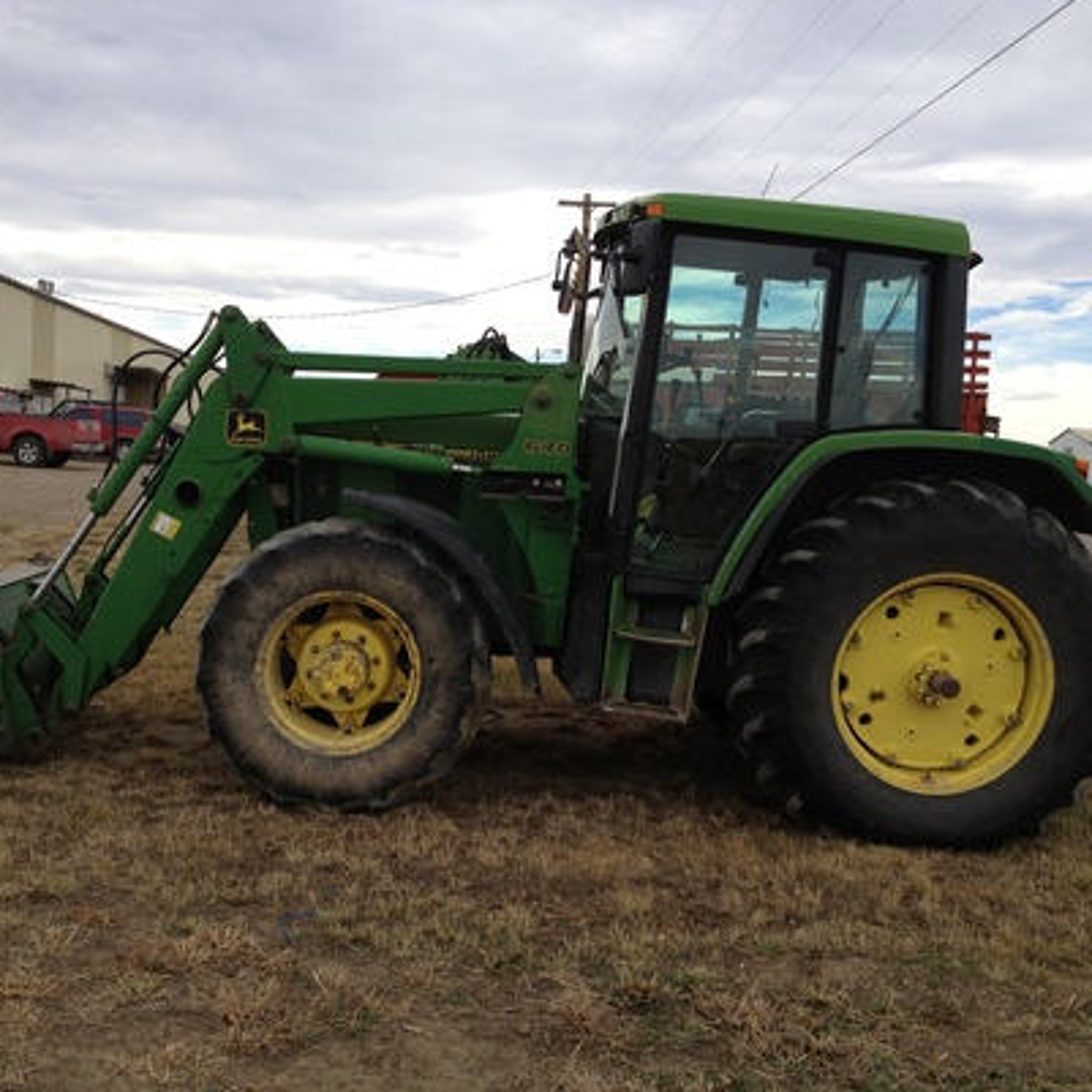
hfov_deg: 40.0
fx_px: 1499
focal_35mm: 42
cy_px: 542
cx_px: 526
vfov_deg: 40.0
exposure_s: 1/778
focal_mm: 4.28
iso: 50
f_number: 2.4
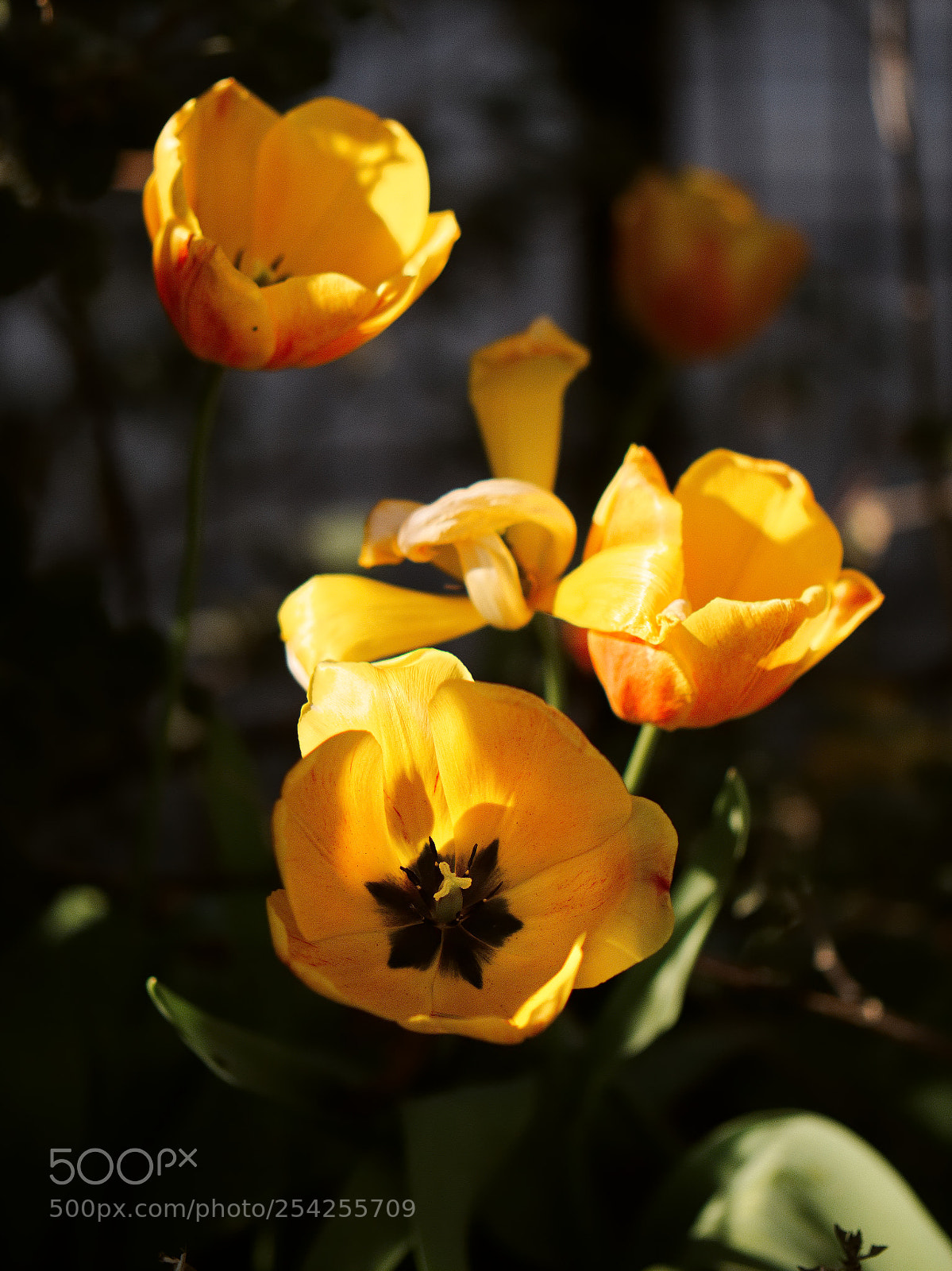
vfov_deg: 22.8
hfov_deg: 17.2
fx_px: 3155
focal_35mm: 86
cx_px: 476
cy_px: 636
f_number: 1.2
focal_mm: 43
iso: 400
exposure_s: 1/320
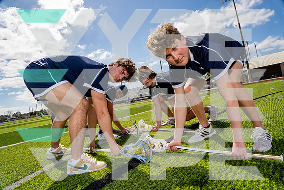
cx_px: 142
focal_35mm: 20
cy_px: 95
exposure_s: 1/250
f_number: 14
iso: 100
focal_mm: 20
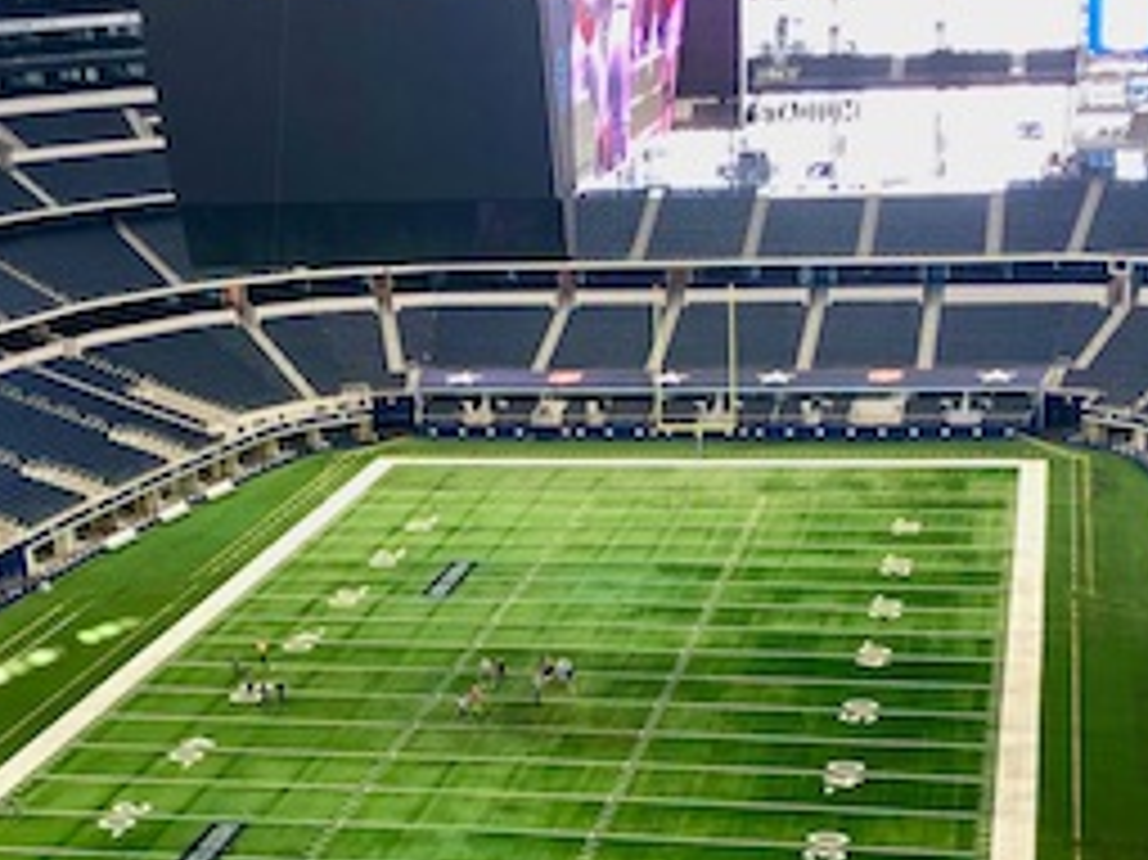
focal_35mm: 66
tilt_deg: -22.0
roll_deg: +3.7
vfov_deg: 21.6
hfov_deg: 29.4
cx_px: 522
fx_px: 2188
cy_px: 806
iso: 40
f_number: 1.8
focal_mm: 4
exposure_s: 1/30
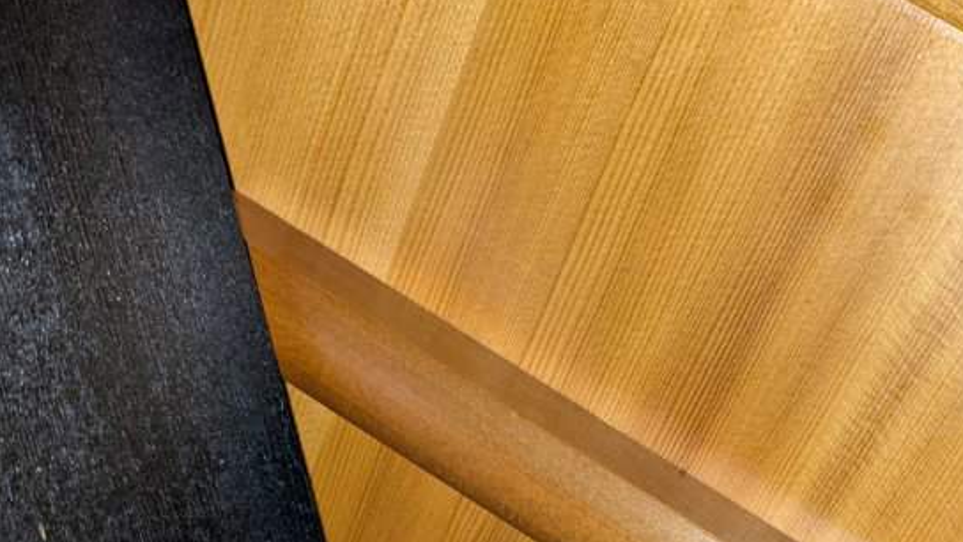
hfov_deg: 42.1
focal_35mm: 48
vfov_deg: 24.0
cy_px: 515
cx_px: 674
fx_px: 1226
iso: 238
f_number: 1.89
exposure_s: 1/100
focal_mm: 5.43
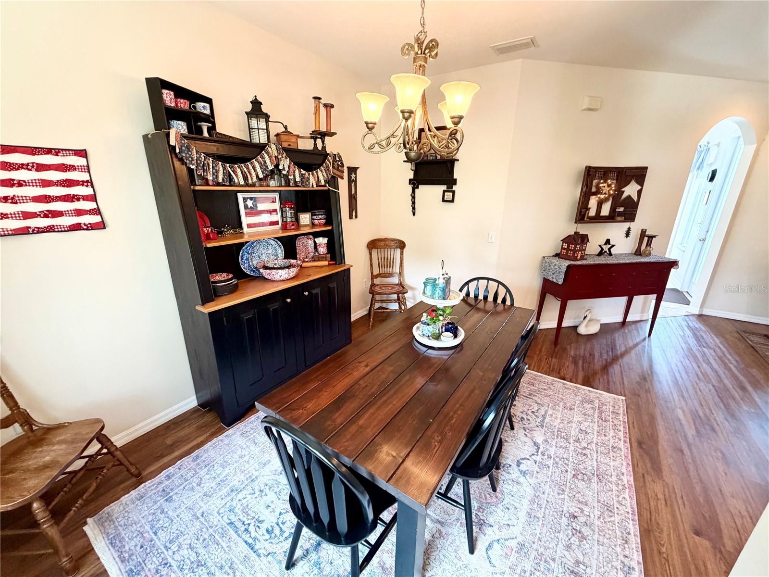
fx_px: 311
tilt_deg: -18.6
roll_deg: -0.5
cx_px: 384
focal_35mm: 14
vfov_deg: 85.7
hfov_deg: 102.1
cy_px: 288
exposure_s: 1/60
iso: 320
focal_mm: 2.22
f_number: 2.2
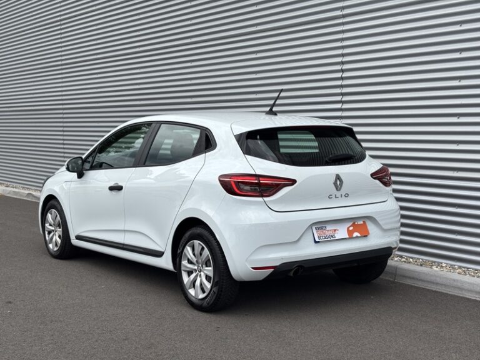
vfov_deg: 28.0
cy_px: 180
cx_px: 240
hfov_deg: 36.8
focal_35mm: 52
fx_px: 721
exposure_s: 1/1263
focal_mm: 5.96
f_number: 1.6
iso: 32
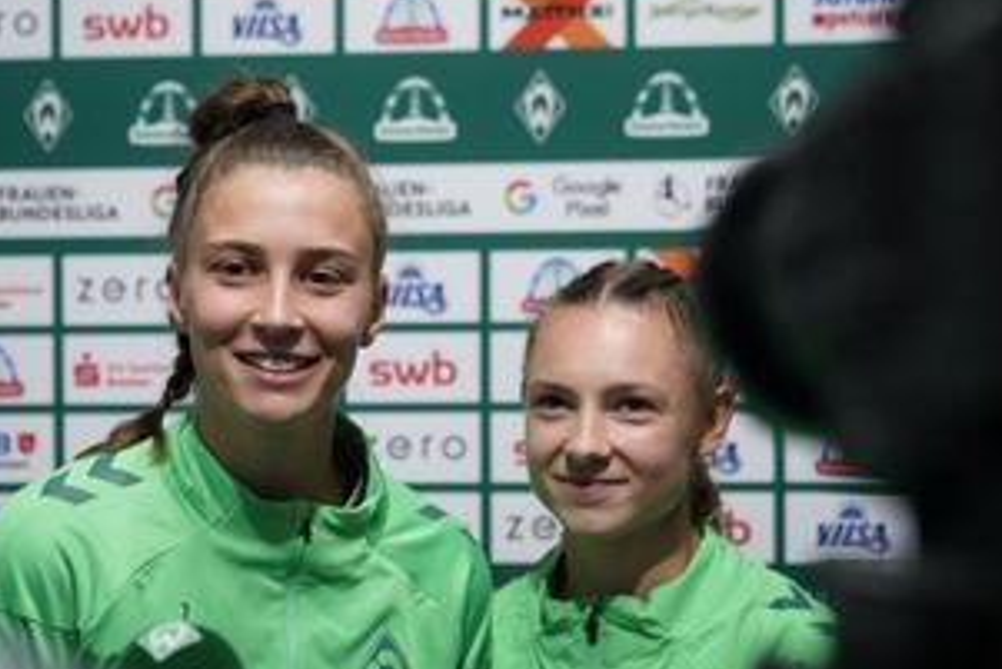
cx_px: 366
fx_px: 2033
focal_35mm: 73
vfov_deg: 18.7
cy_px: 394
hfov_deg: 27.6
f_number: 2.8
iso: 500
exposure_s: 1/200
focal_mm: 55
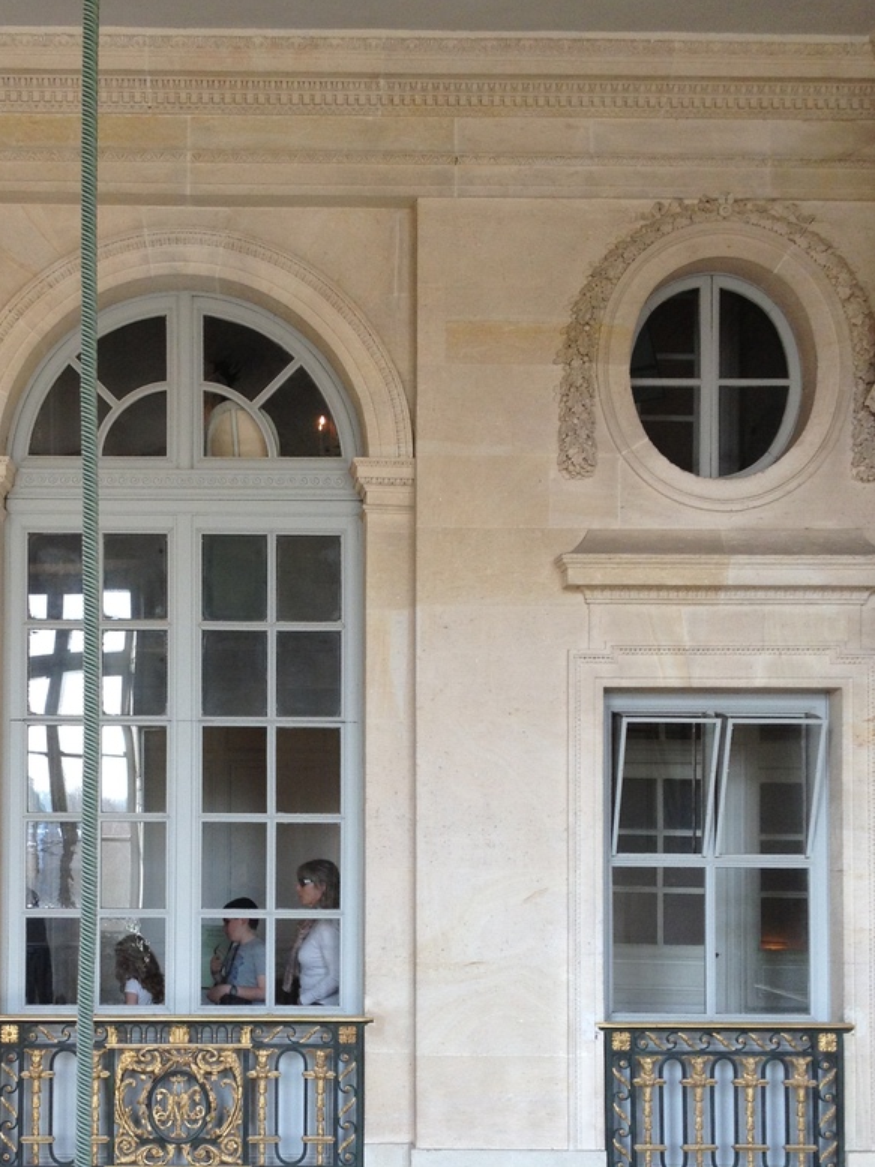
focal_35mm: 54
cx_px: 273
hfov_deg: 26.8
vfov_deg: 35.0
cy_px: 825
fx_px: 1821
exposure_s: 1/60
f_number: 2.4
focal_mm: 4.28
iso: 64
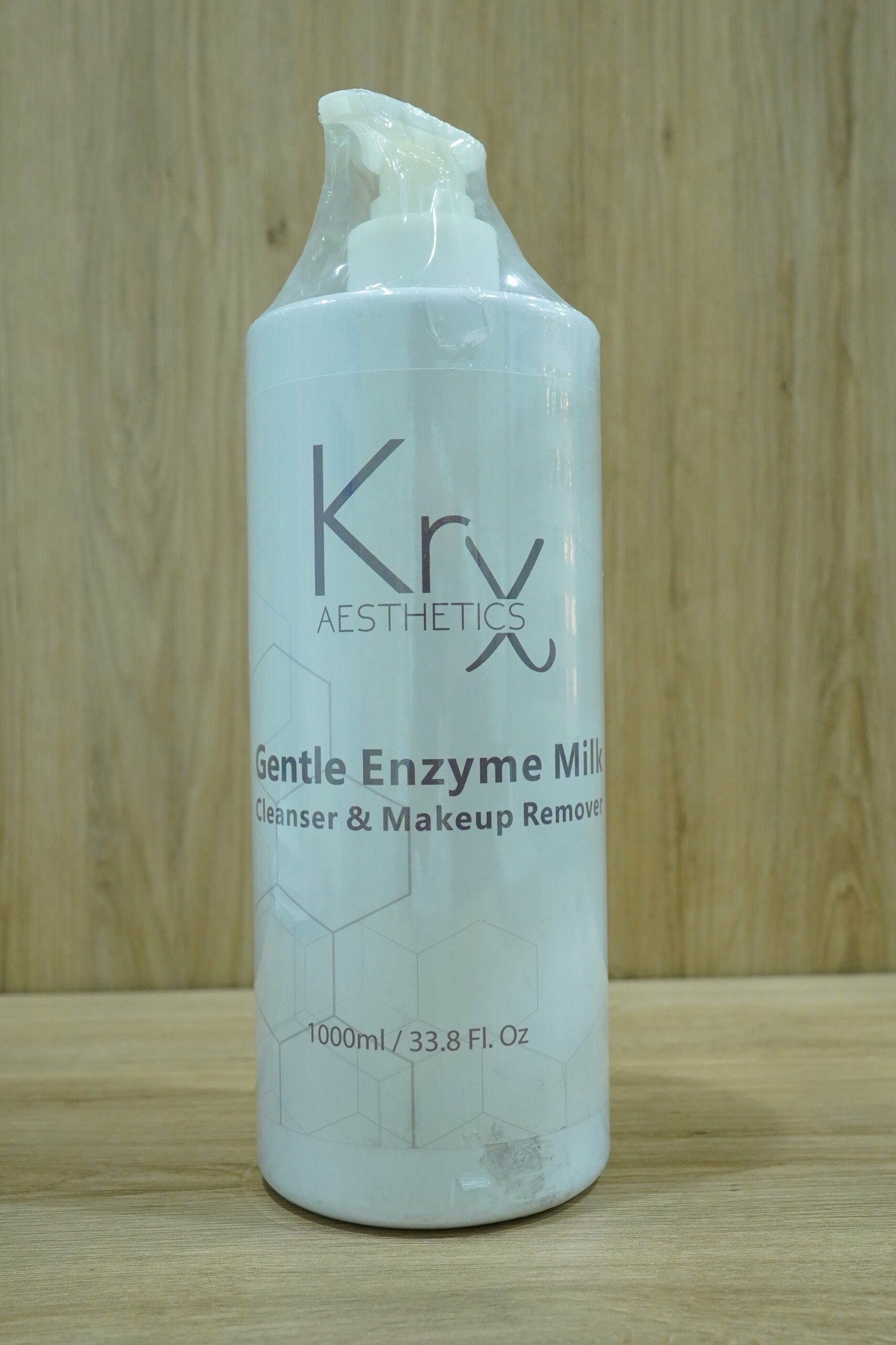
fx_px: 1344
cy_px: 672
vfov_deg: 53.1
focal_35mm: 36
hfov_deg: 36.9
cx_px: 448
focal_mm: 24
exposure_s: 1/80
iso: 2000
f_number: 6.3
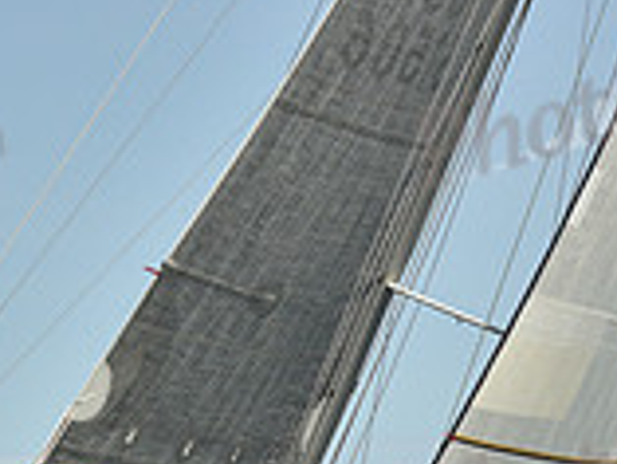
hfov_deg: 7.1
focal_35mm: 277
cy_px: 710
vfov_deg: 5.3
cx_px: 212
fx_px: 4941
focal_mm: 78
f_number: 9
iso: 250
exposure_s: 1/800
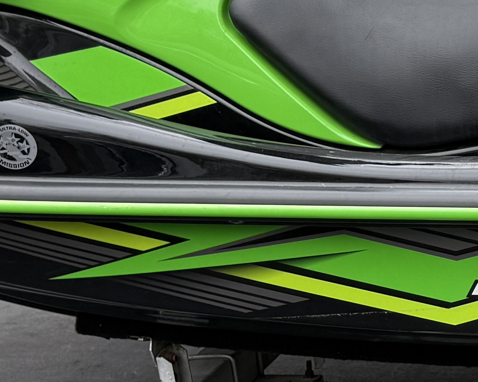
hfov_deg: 15.7
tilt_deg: -13.8
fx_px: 1655
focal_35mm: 117
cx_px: 603
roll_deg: -1.9
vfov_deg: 13.2
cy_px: 149
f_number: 1.78
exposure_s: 1/470
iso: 80
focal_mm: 6.76
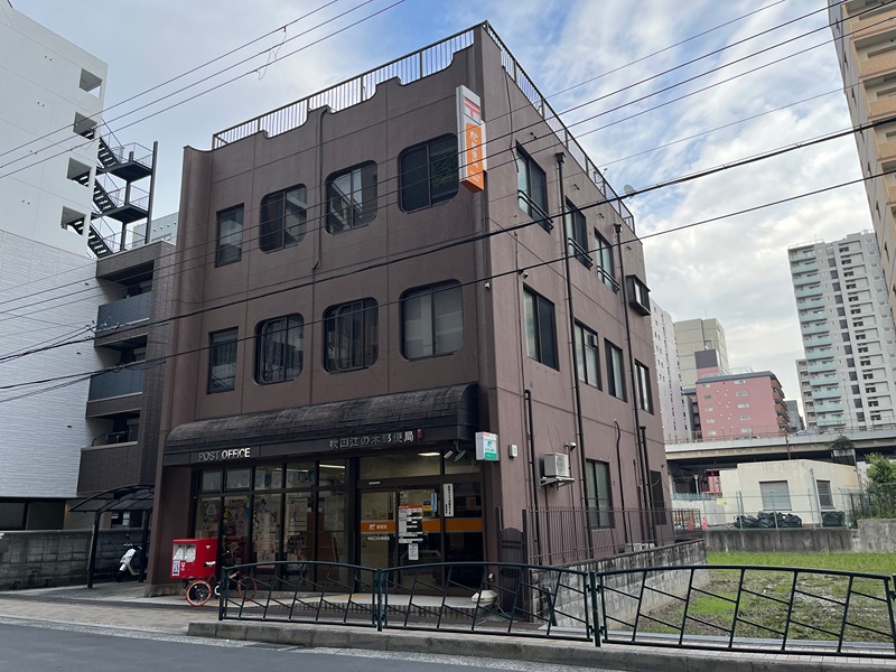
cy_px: 336
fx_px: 673
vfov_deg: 53.1
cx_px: 448
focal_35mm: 26
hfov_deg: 67.3
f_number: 1.6
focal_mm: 5.1
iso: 50
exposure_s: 1/631
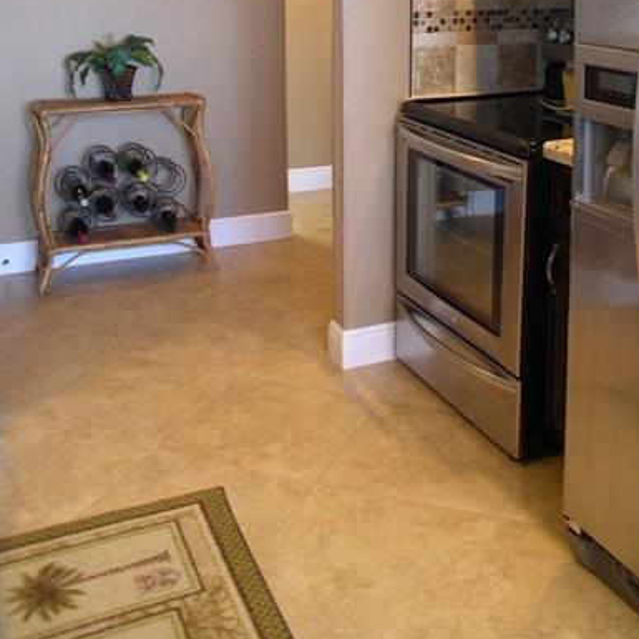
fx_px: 1399
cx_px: 423
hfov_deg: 25.6
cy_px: 58
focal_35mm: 67
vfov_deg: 24.9
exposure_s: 1/4.5
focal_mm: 8
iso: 104
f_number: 2.8
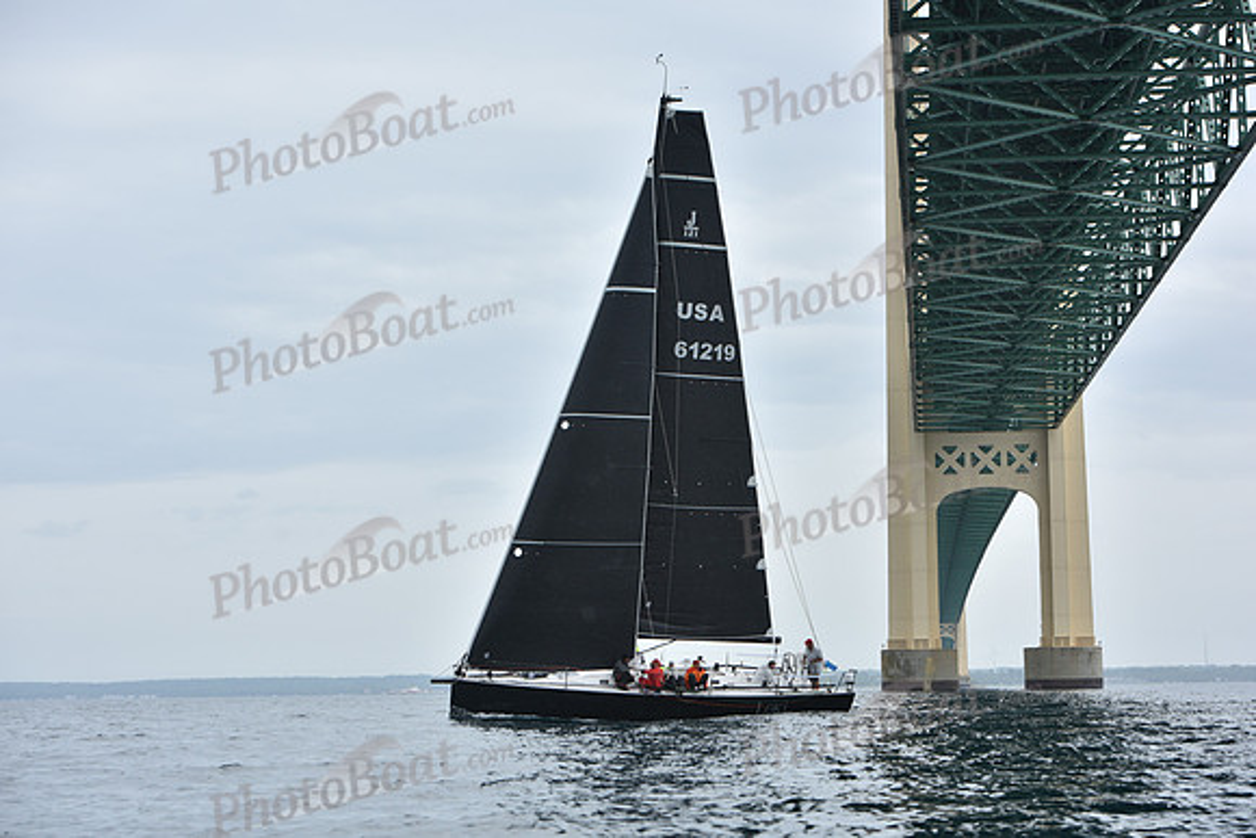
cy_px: 419
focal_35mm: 70
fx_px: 2443
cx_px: 628
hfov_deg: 28.8
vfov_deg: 19.5
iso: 250
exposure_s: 1/800
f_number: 5.6
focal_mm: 70
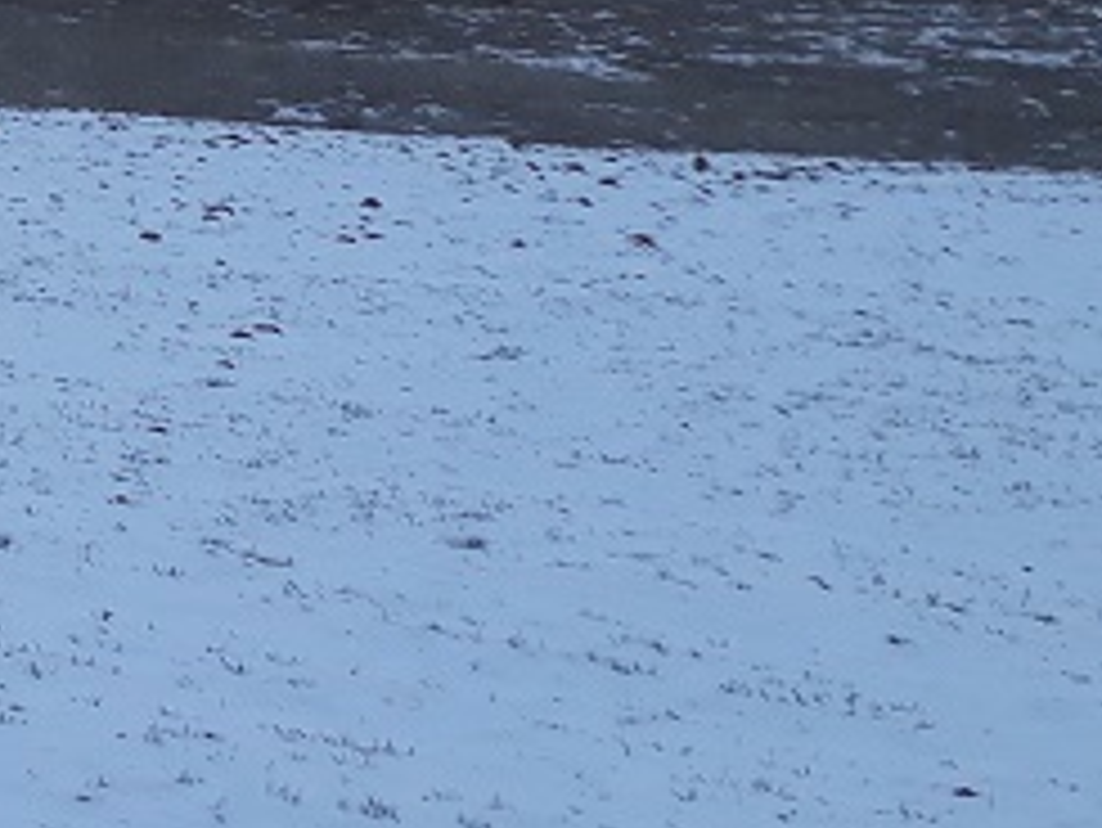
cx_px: -481
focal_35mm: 113
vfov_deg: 12.8
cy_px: -135
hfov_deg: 16.1
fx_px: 3599
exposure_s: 1/257
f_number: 1.9
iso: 40
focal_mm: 3.6
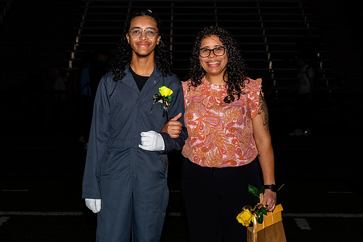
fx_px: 941
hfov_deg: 21.8
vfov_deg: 14.7
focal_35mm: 93
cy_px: 127
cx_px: 177
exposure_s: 1/200
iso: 320
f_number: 5
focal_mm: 46
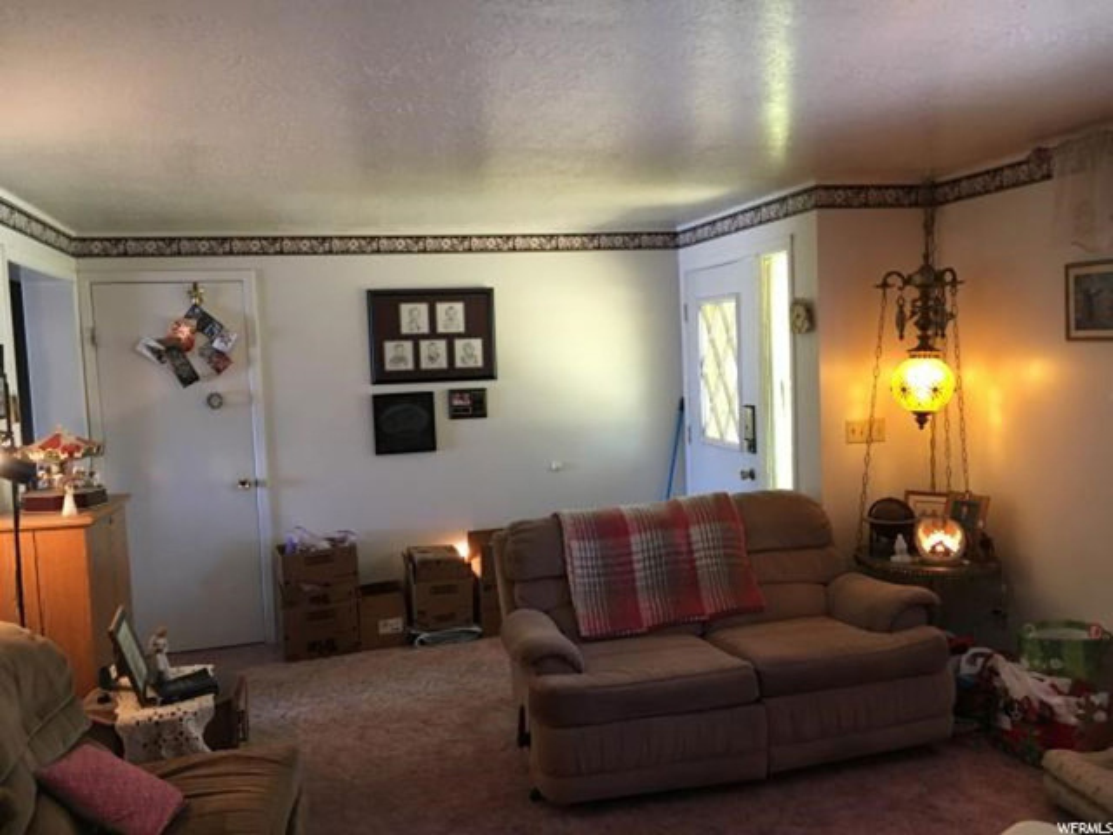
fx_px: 932
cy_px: 418
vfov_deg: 48.2
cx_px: 556
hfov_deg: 61.7
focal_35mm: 29
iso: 125
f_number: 2.2
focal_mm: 4.15
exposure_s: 1/30
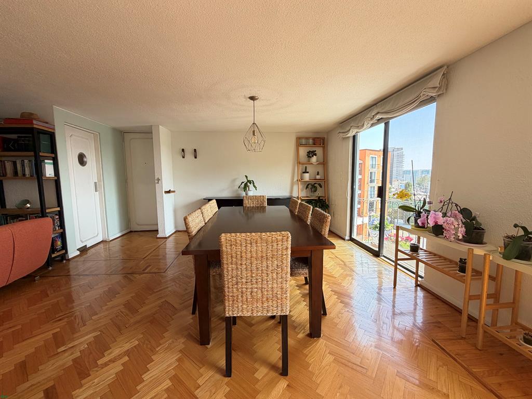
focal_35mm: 14
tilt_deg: -5.9
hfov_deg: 102.1
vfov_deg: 85.7
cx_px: 266
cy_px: 200
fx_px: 215
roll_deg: +1.0
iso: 100
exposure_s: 1/121
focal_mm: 2.22
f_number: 2.2
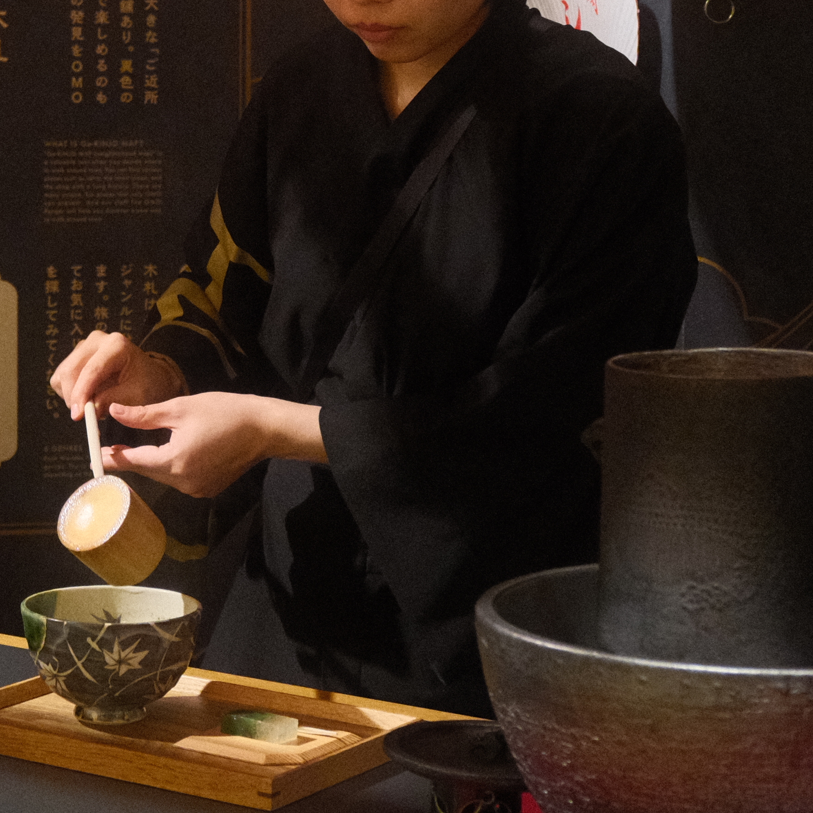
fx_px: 2710
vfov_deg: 16.9
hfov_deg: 16.9
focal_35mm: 102
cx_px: 126
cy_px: 113
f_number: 3.3
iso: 5000
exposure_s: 1/125
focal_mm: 22.7
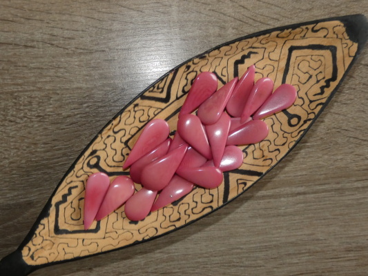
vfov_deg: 46.8
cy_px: 138
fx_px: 319
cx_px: 184
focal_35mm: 30
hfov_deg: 60.0
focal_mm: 5.3
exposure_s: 1/8
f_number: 3.3
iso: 320
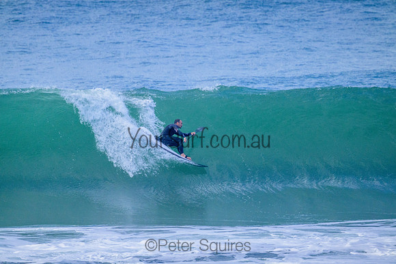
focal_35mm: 800
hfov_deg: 2.6
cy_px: 132
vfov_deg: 1.7
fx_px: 8802
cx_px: 198
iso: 3200
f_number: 11
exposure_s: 1/2000
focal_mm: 800
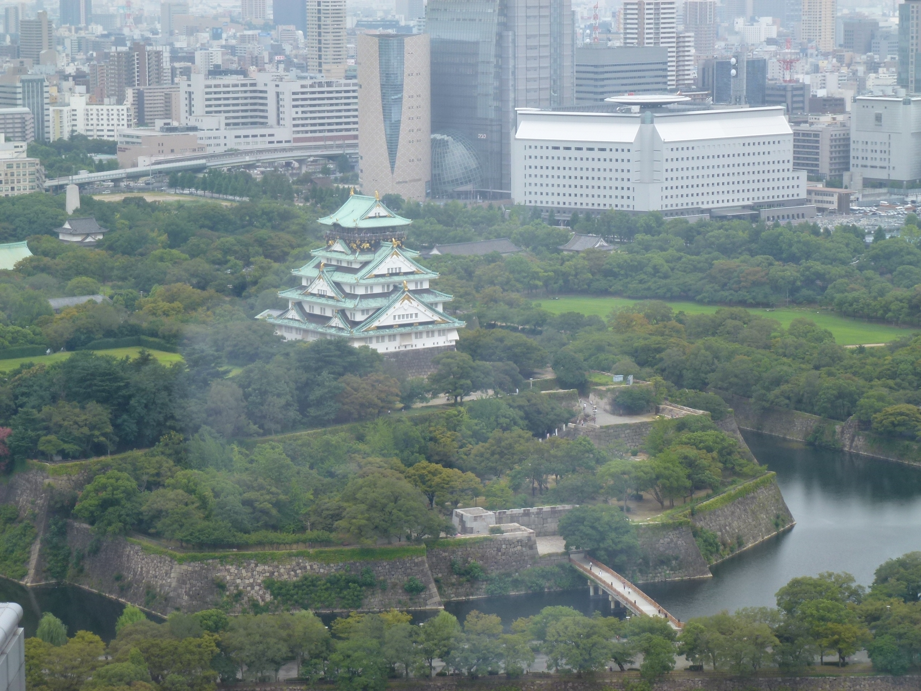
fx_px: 2767
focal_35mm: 104
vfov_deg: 14.2
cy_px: 346
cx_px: 460
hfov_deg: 18.9
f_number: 5
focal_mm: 18.7
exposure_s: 1/100
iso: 100
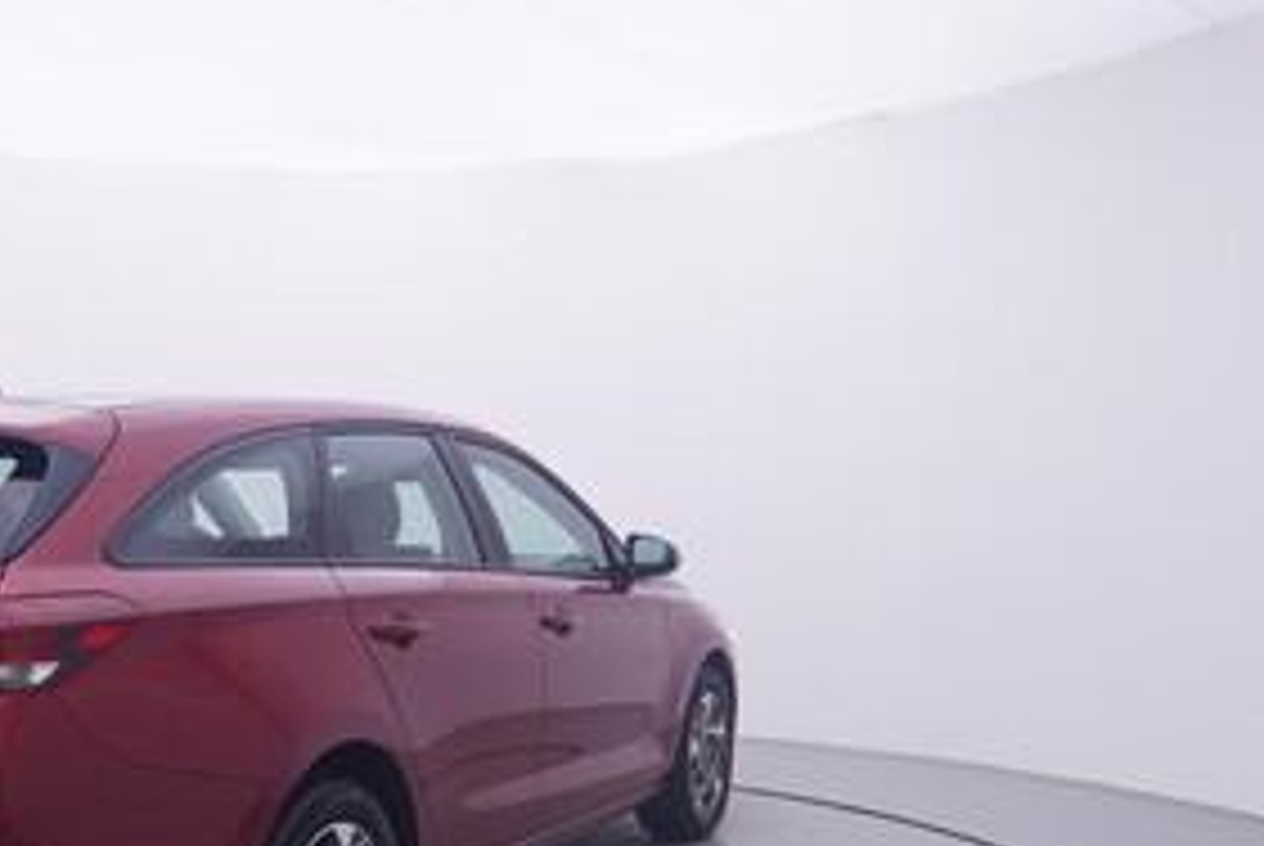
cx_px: 322
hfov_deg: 43.1
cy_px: 587
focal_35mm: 44
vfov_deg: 30.3
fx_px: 1546
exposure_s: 1/80
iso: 200
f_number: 5
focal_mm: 15
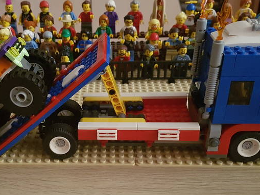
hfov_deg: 40.8
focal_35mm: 46
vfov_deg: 31.4
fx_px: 346
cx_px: 92
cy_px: 125
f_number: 1.7
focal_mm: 4.2
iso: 500
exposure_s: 1/10
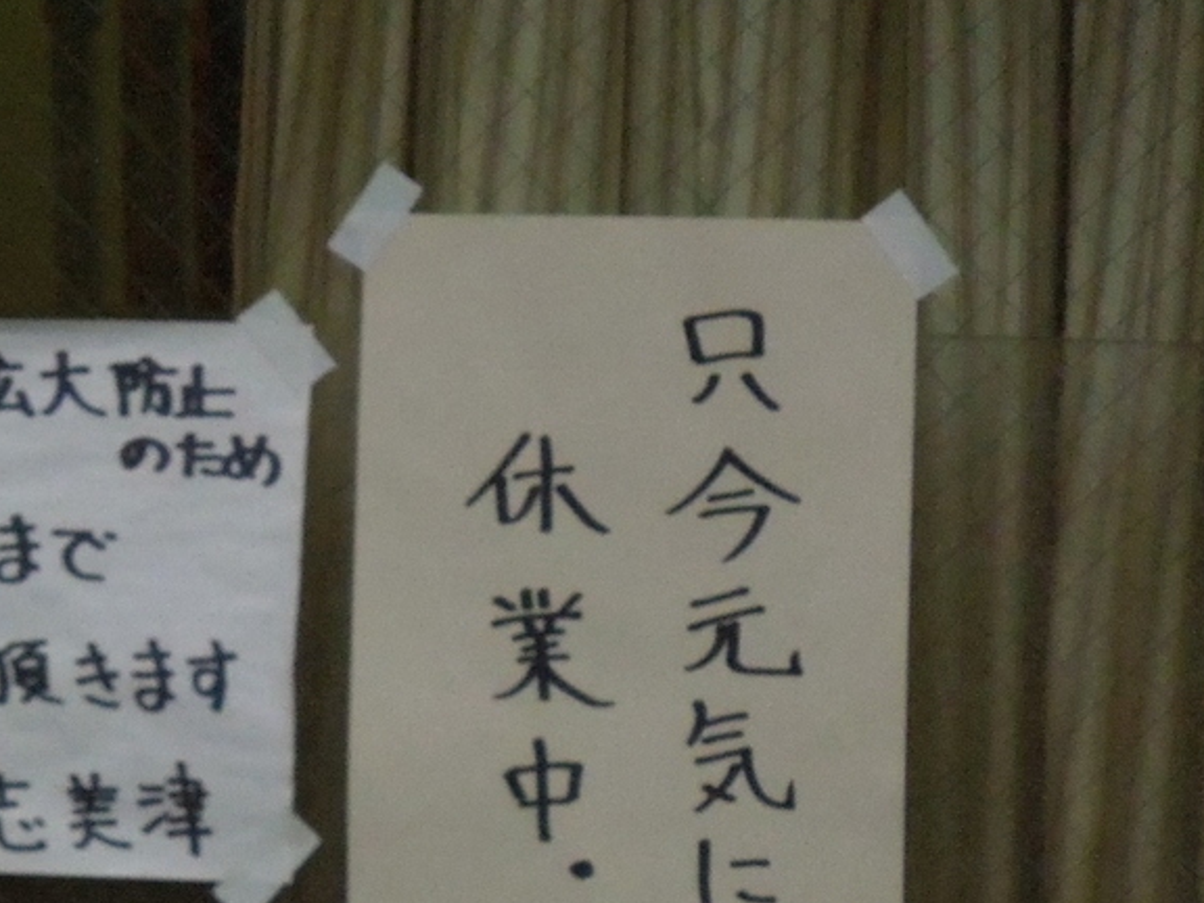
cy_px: 851
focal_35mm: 502
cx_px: 211
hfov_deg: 3.9
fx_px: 17460
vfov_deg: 3.0
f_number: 5.1
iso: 1600
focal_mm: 43.4
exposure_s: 1/200
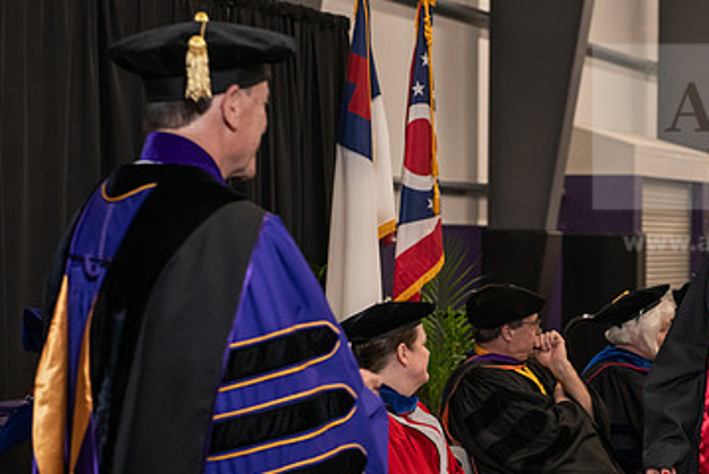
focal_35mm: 113
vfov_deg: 12.1
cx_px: 533
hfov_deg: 18.0
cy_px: 283
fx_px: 2227
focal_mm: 70
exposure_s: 1/125
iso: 2000
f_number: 5
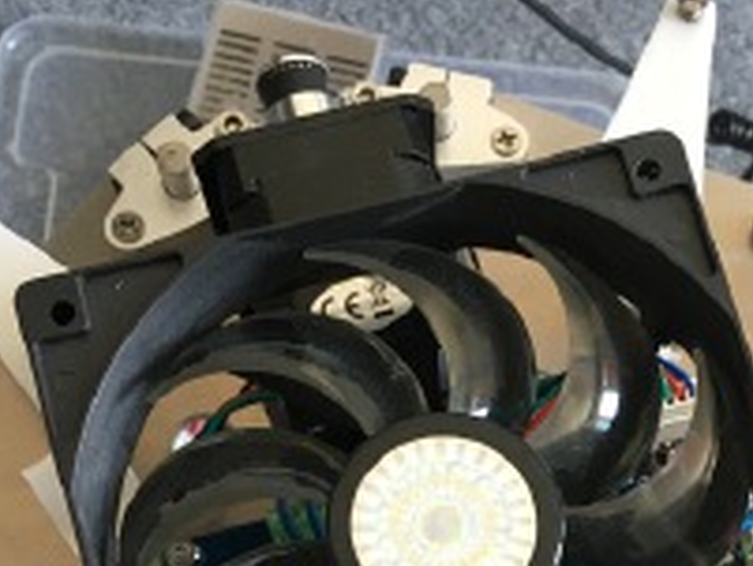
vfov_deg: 18.0
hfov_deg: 24.9
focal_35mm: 77
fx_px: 1676
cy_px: 716
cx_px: 594
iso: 100
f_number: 2.2
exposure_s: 1/33
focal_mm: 4.15
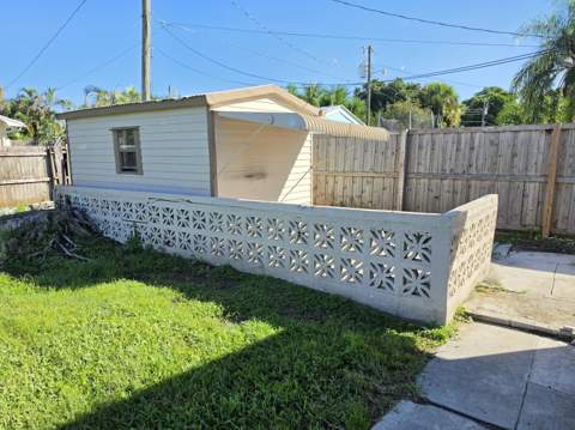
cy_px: 215
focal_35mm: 23
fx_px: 382
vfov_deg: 58.8
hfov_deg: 74.0
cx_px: 288
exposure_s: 1/4143
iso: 64
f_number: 1.4
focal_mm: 6.5
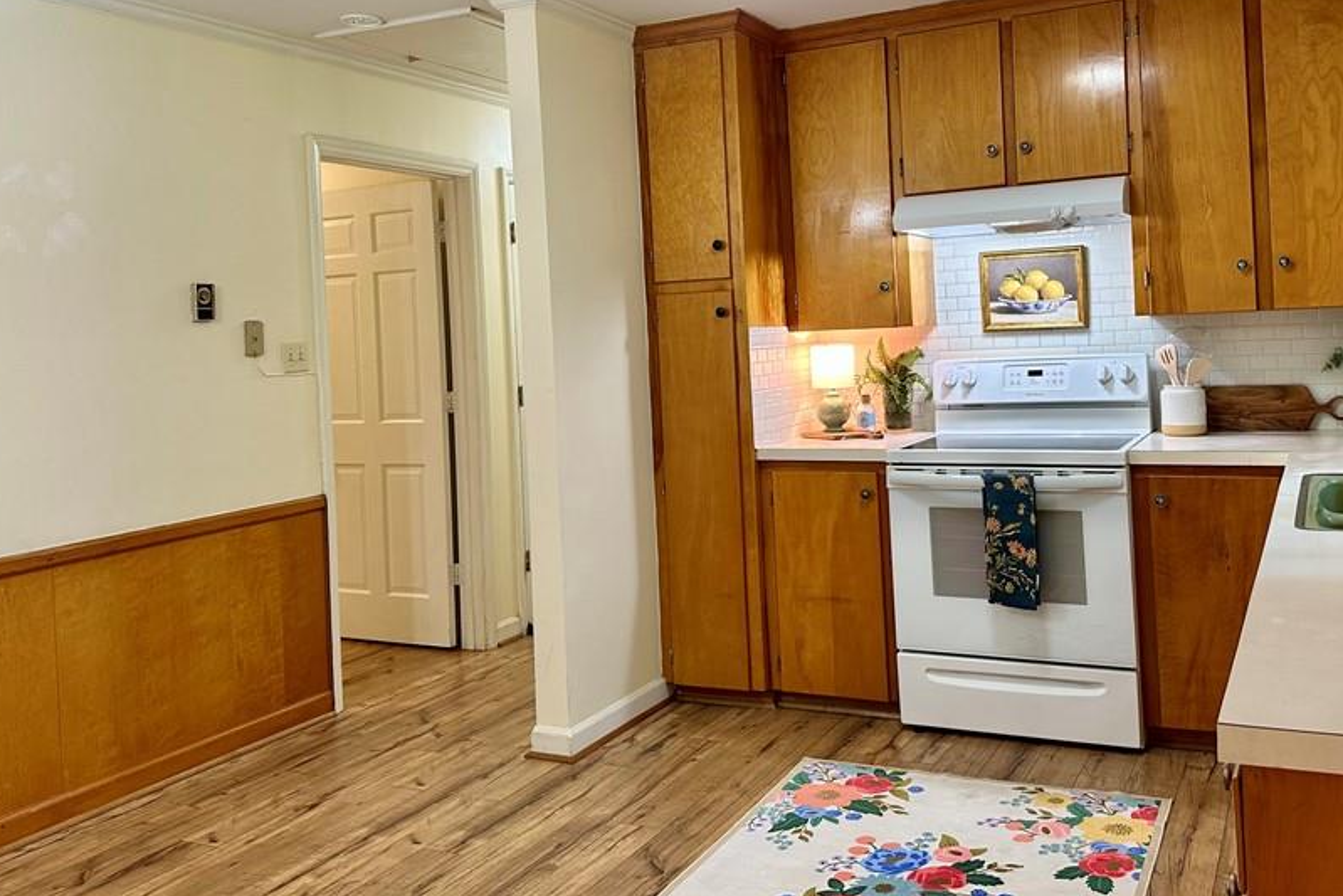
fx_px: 1194
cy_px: 333
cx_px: 782
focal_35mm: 32
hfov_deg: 58.4
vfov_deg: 40.8
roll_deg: +2.4
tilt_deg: +0.2
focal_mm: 6.86
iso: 125
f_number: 1.78
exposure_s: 1/60
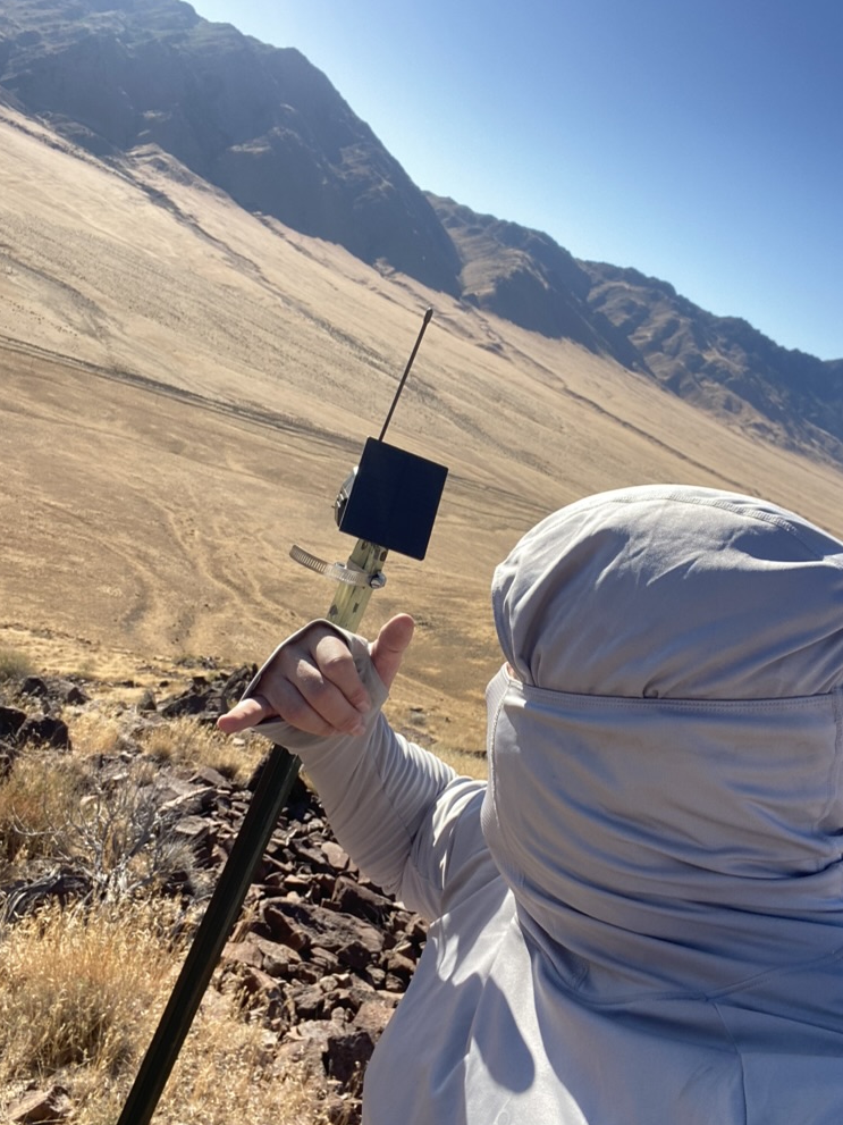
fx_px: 1007
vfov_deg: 58.4
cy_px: 572
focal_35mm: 31
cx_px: 425
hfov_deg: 45.4
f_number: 2.2
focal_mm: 2.71
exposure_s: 1/541
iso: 25
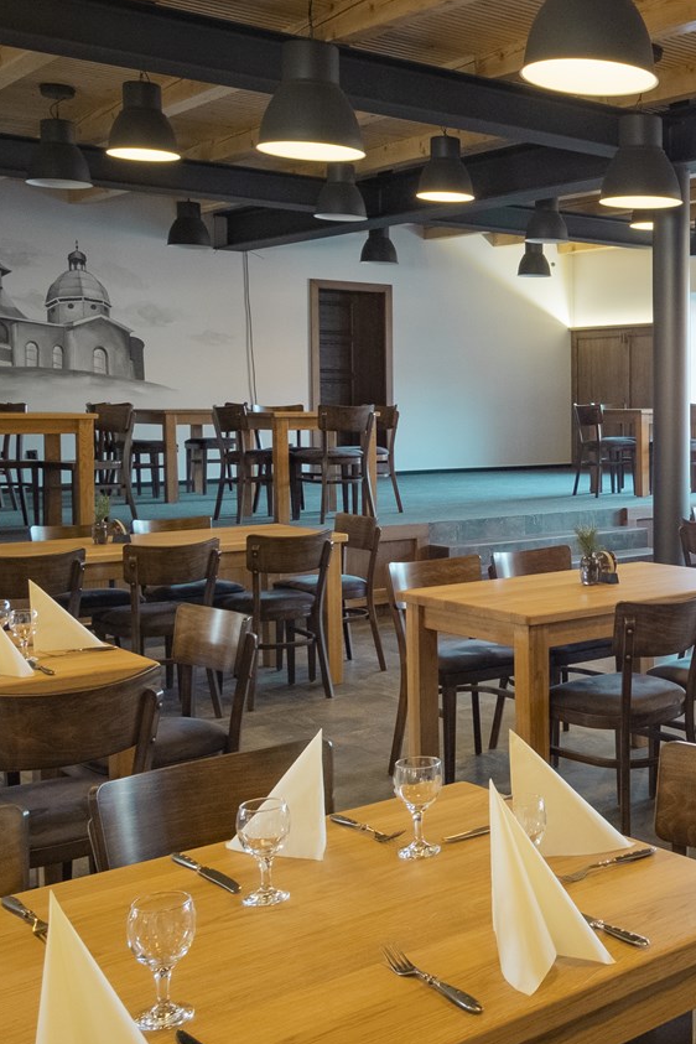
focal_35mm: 41
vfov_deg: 47.4
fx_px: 1189
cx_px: 765
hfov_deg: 29.4
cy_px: 476
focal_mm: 12
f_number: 8
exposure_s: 1/10
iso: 640
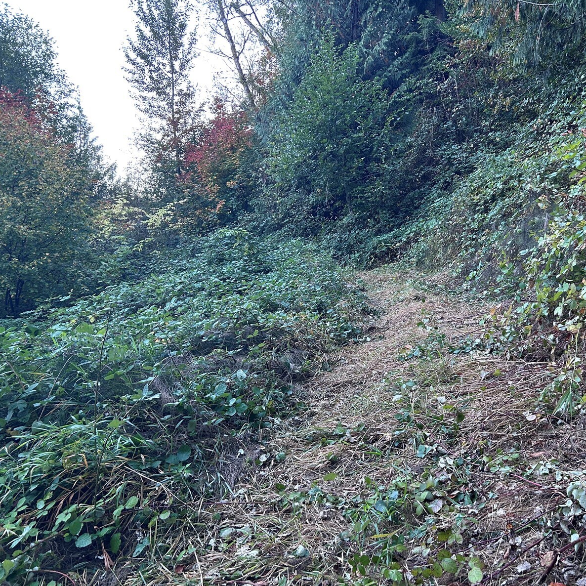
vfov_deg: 52.5
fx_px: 594
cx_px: 360
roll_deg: -1.1
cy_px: 293
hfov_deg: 52.1
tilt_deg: -1.7
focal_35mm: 31
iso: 125
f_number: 1.5
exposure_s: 1/78
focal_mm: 5.7
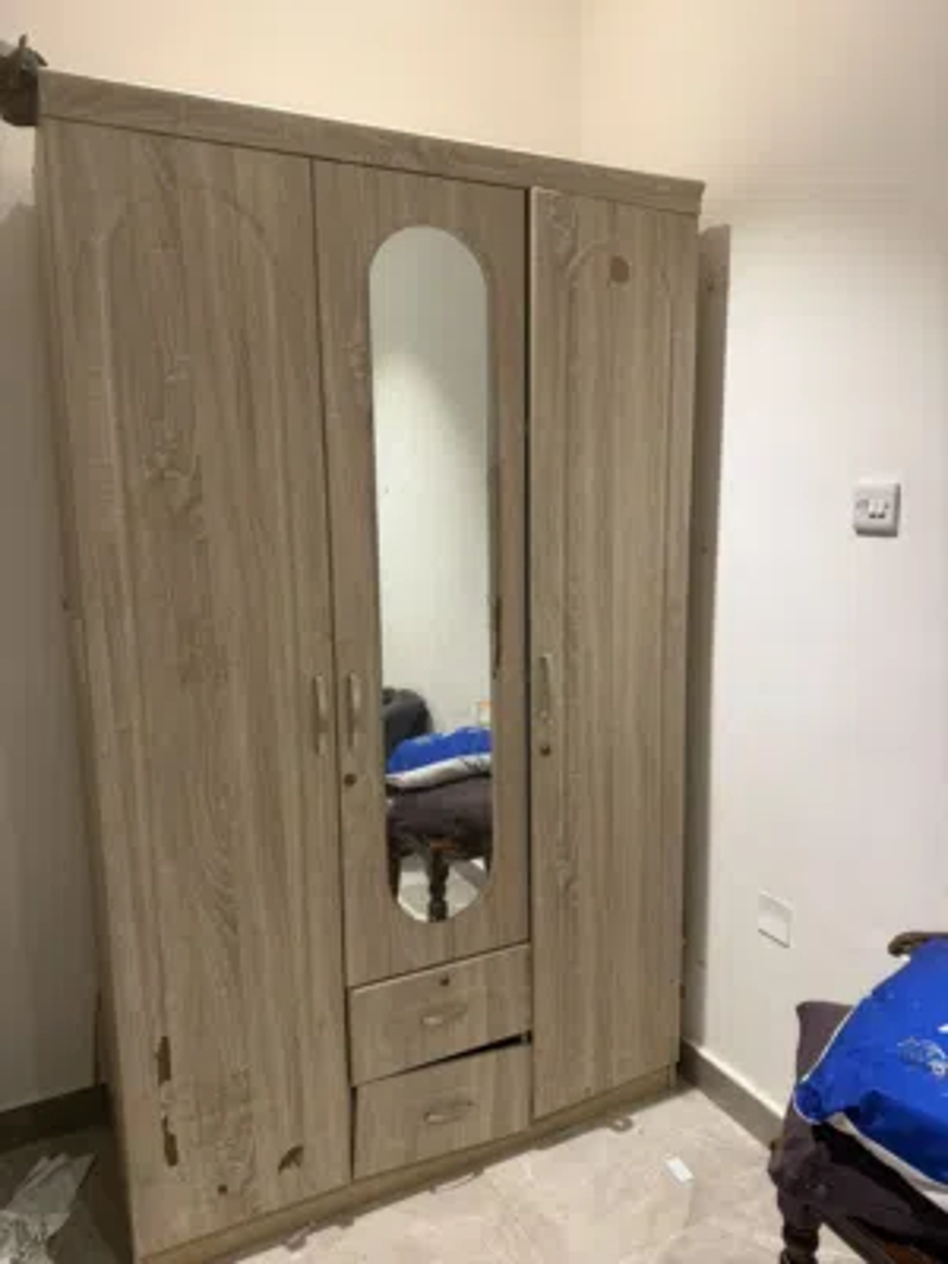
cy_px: 632
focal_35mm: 24
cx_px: 474
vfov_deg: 71.6
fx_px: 876
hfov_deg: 56.8
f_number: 1.78
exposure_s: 1/50
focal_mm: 6.76
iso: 400
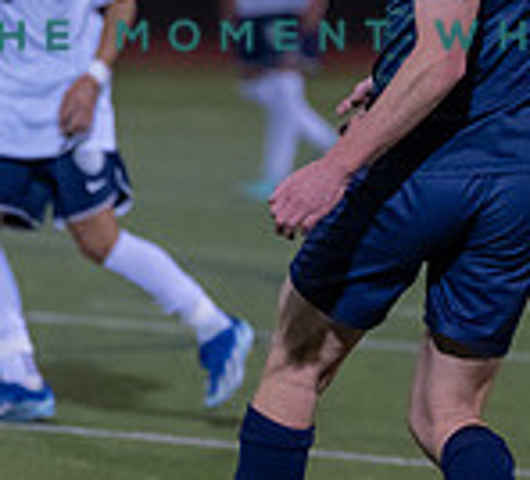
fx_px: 11385
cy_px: -137
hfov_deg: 2.7
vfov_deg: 2.4
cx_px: 534
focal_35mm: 689
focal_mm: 153
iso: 3200
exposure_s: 1/1000
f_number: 2.8
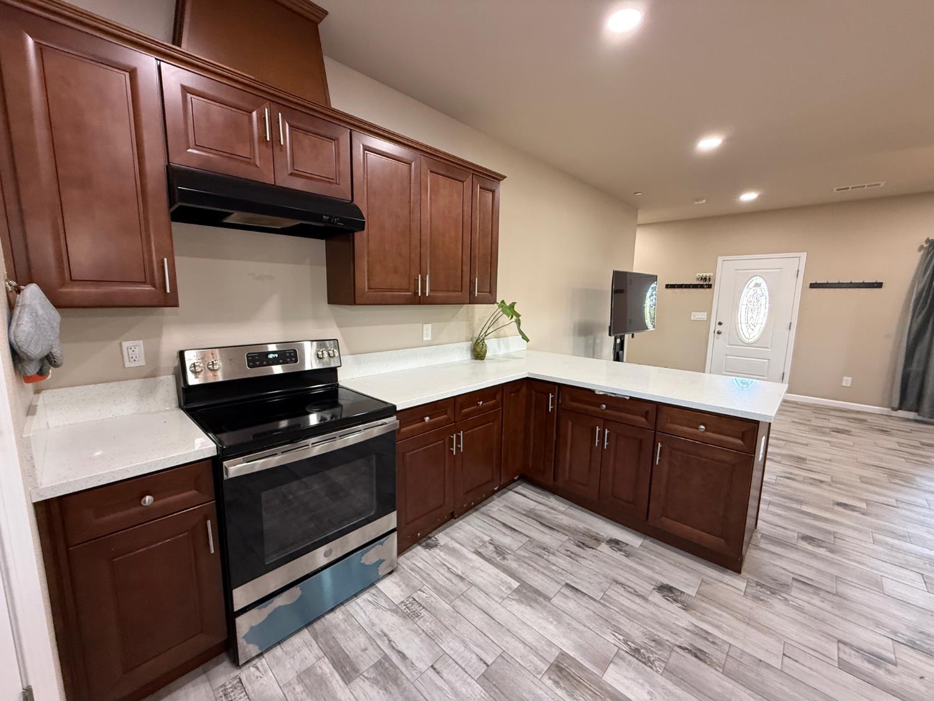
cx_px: 467
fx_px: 378
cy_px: 350
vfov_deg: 85.7
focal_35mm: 14
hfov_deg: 102.1
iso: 320
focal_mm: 2.22
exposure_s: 1/60
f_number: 2.2
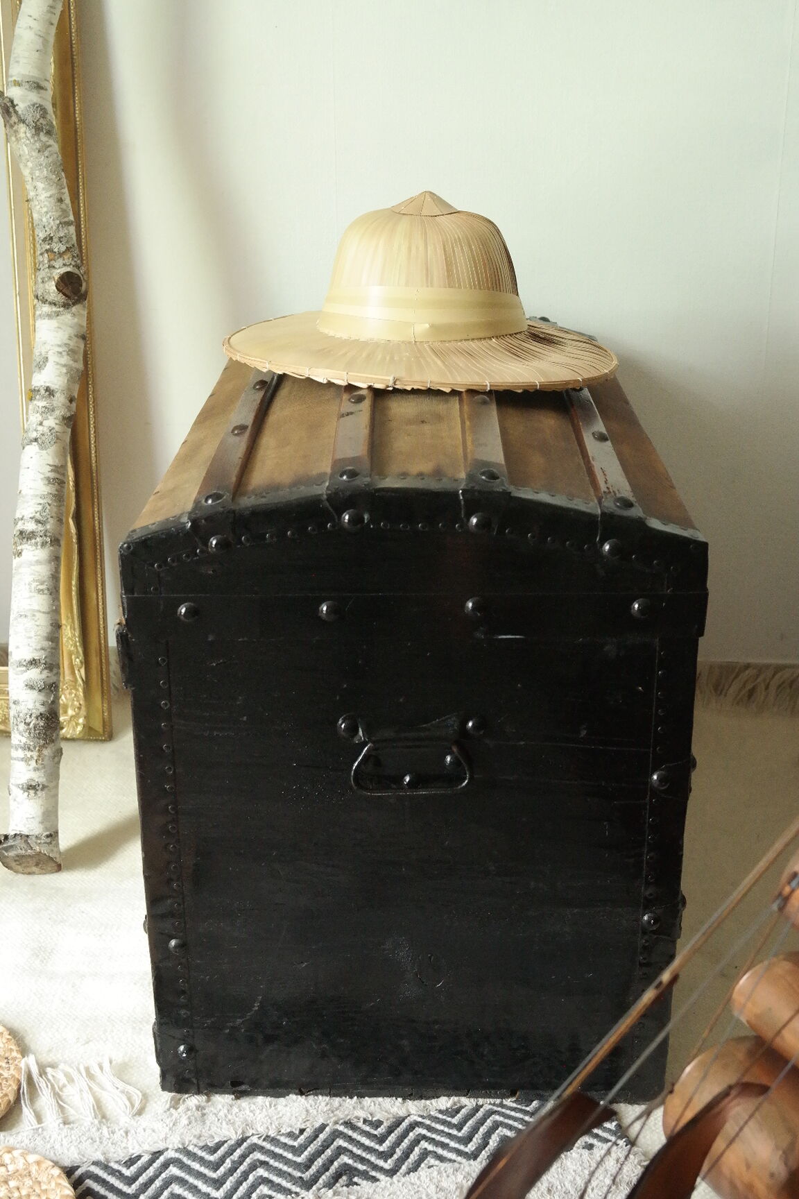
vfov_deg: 45.4
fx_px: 1431
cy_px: 600
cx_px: 400
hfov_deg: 31.2
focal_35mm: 43
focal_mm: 28
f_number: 5.6
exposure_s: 1/30
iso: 3200
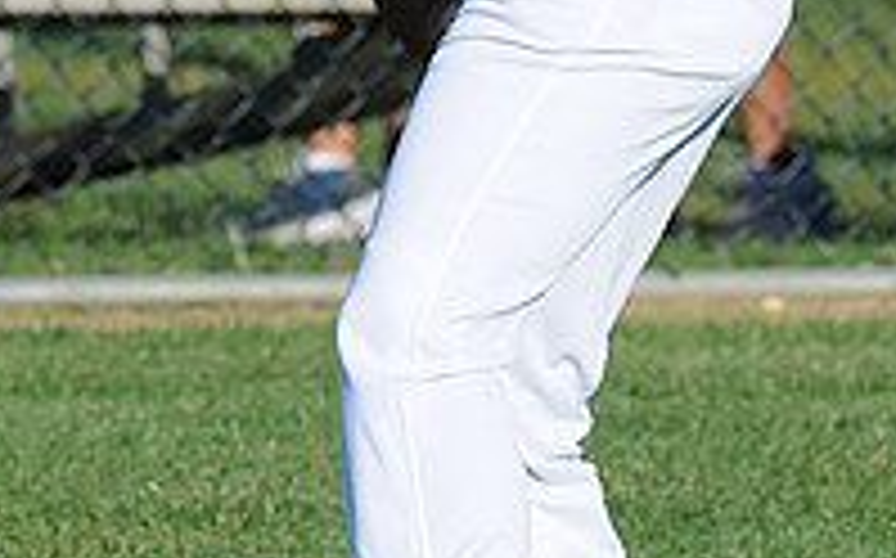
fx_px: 25252
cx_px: 322
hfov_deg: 2.0
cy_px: -387
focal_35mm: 1035
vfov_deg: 1.3
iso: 200
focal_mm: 300
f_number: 11
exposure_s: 1/320
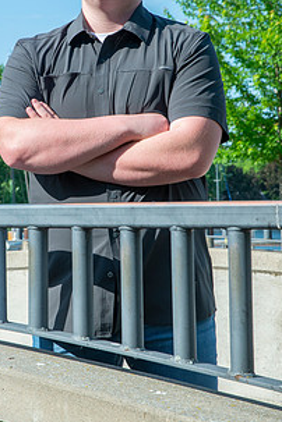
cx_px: 78
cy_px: 177
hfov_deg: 13.1
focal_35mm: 104
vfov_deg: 19.6
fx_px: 1222
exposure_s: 1/400
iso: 320
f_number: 11
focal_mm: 70
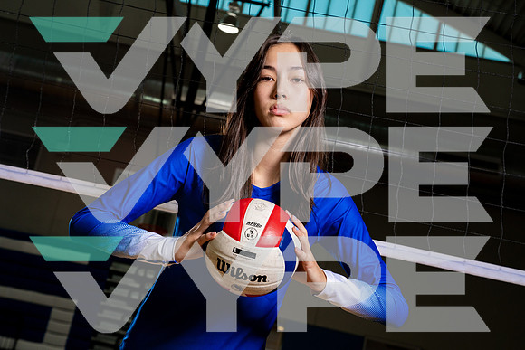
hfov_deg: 30.5
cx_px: 262
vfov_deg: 20.6
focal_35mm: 66
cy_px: 175
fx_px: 963
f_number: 8
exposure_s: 1/250
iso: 400
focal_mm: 66
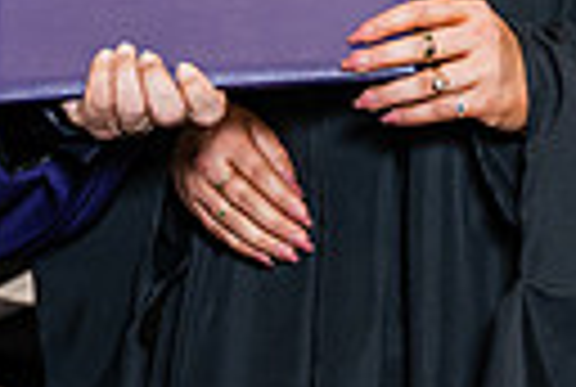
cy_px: -128
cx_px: 63
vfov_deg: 4.4
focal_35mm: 316
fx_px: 5068
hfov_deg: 6.5
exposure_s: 1/200
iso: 1250
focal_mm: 70
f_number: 4.5
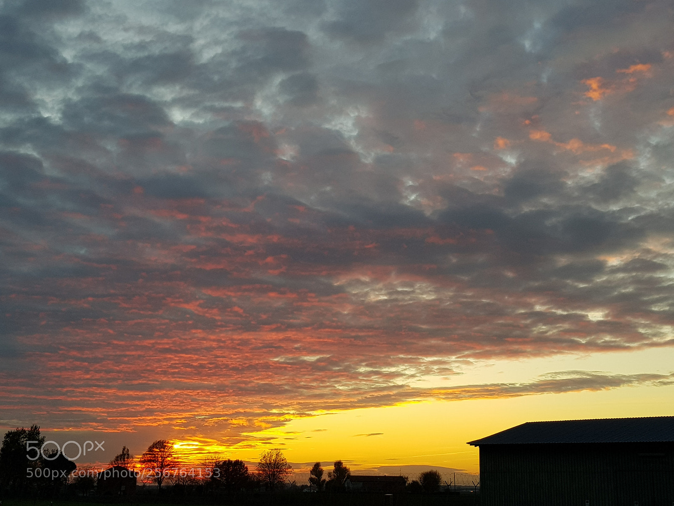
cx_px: 337
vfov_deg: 53.1
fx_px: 506
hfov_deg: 67.3
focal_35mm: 26
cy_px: 253
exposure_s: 1/141
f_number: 1.7
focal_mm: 4.2
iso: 40
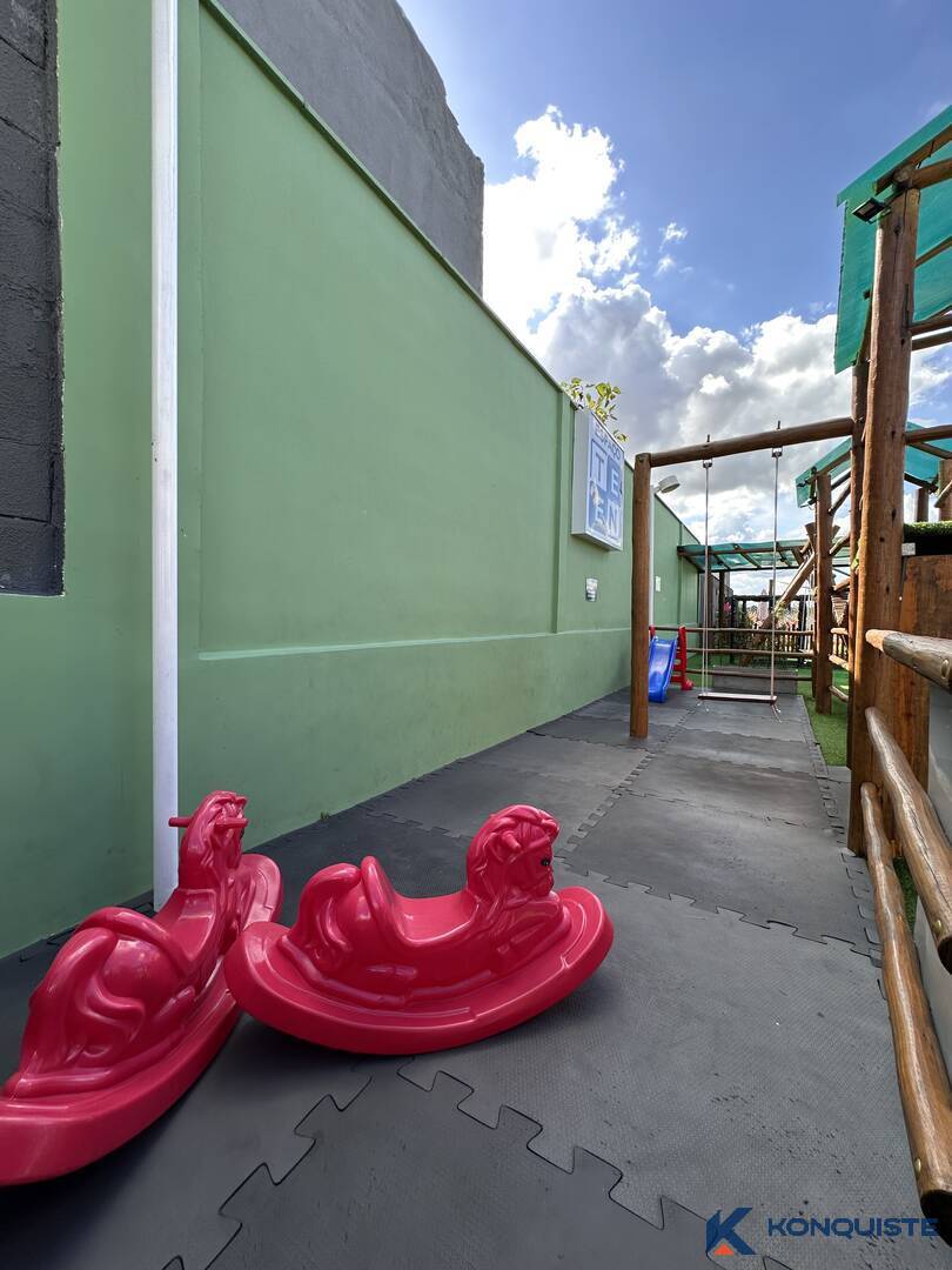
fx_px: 513
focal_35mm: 14
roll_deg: -0.5
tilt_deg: -2.3
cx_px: 476
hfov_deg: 85.7
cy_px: 635
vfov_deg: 102.1
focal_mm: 2.22
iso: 40
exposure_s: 1/378
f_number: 2.2
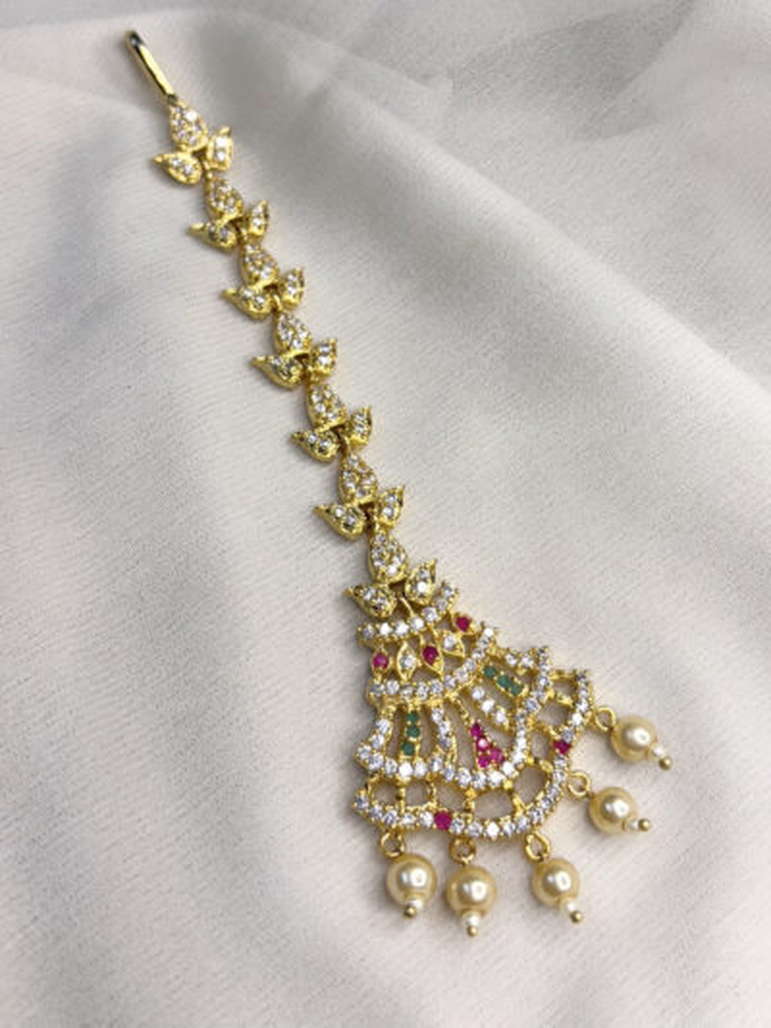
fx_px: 772
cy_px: 514
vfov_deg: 67.3
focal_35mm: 26
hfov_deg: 53.1
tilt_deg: -59.7
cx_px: 386
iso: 100
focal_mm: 5.96
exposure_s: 1/121
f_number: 1.6
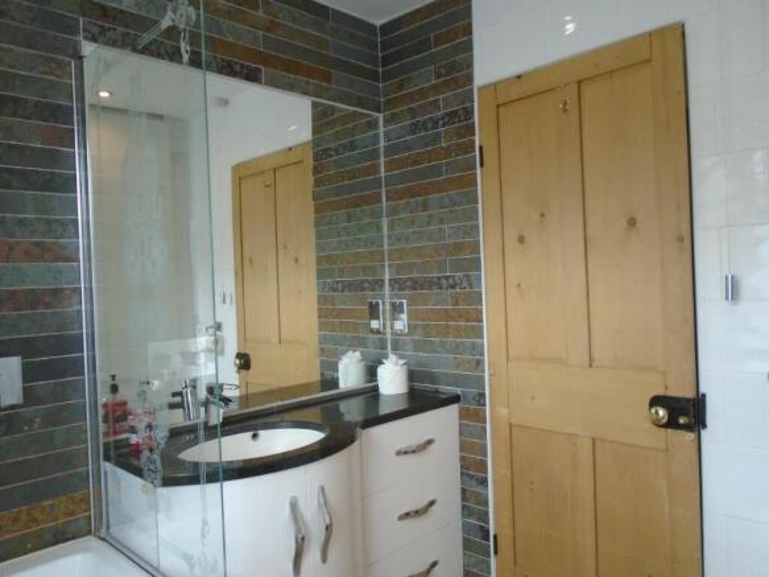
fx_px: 577
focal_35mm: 26
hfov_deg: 67.3
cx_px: 384
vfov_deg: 53.0
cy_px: 288
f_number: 3.2
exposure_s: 1/30
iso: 250
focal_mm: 4.6
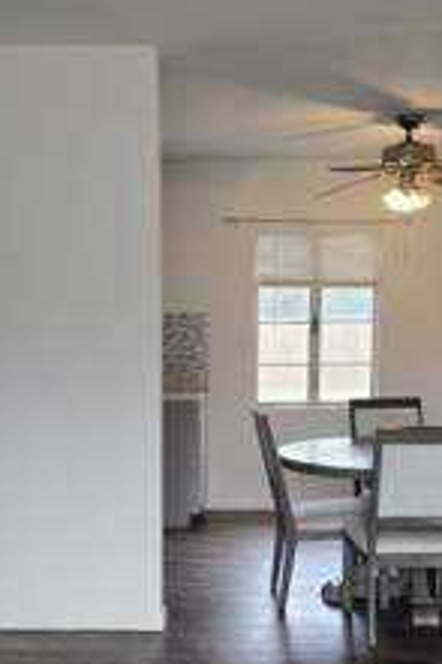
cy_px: 481
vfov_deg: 37.5
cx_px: 210
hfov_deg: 25.9
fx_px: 959
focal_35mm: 52
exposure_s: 1/120
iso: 320
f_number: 1.7
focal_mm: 6.3
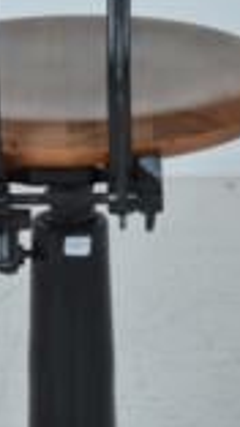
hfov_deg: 7.7
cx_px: 11
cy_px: 199
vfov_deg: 13.8
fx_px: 1770
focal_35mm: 156
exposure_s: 1/160
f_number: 10
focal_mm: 26
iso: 320
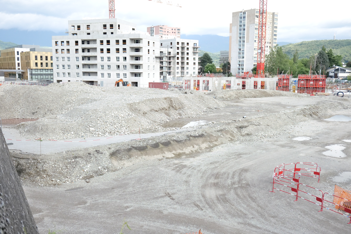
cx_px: 176
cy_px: 117
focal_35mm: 34
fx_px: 331
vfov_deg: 38.9
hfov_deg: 55.8
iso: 12800
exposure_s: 1/8000
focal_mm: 34
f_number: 6.3
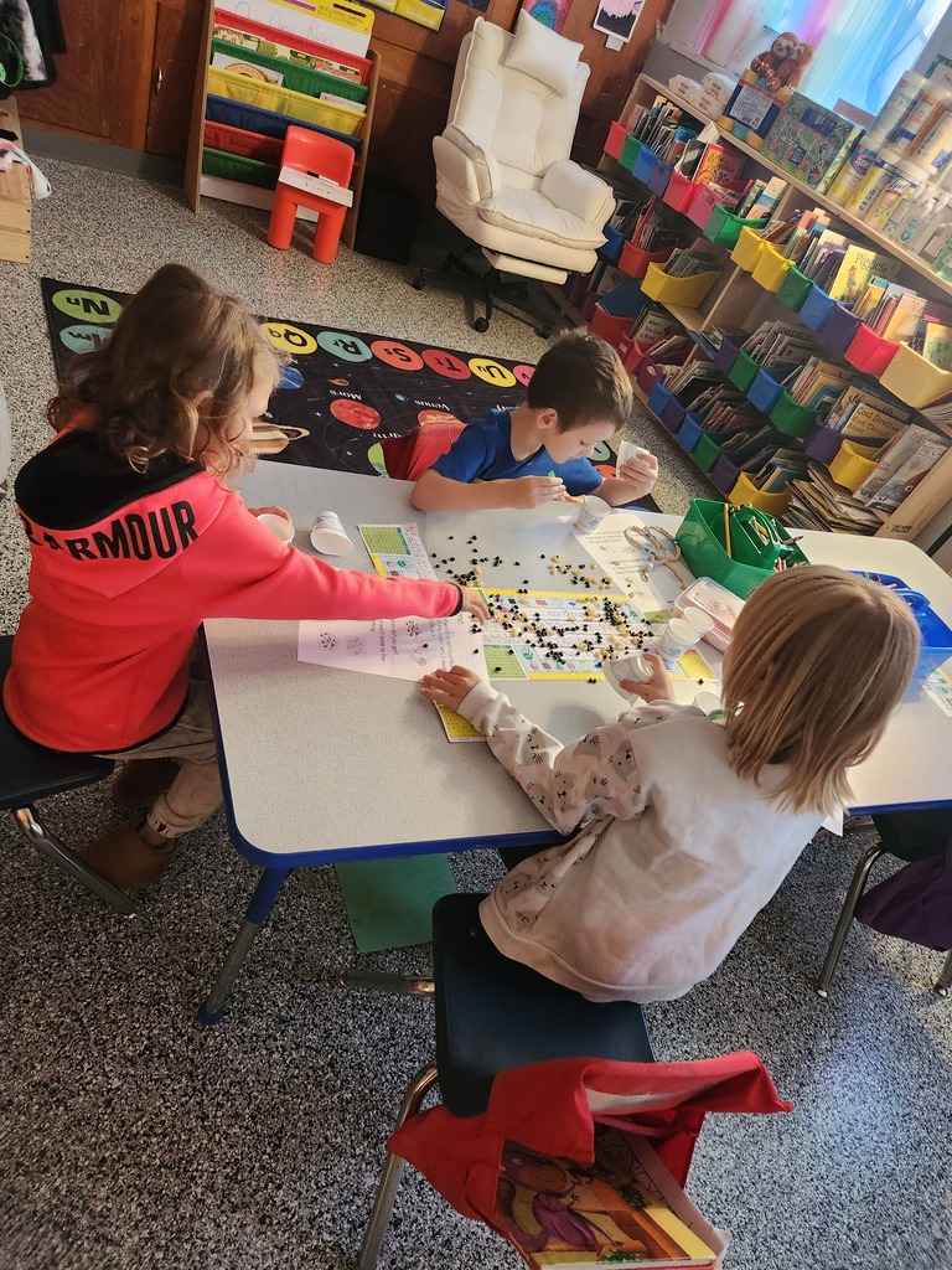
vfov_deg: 73.9
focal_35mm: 23
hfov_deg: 58.9
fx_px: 843
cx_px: 476
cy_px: 635
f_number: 1.8
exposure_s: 1/120
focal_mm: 5.4
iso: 640
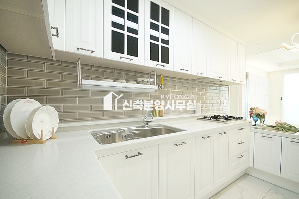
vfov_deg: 77.2
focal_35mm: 15
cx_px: 150
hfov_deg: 100.4
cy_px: 100
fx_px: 124
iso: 1600
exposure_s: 1/160
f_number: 5.6
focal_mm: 10
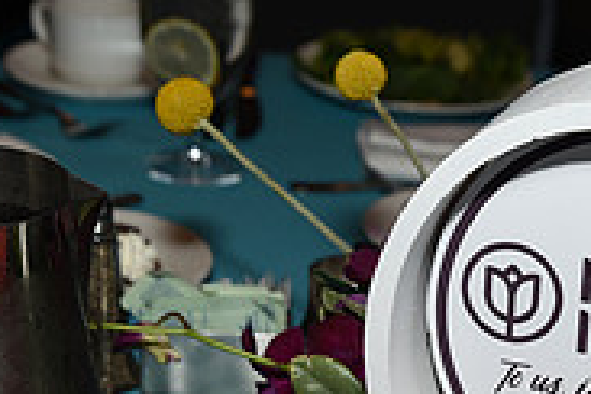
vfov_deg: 11.6
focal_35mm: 114
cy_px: 567
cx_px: 578
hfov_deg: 17.6
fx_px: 1871
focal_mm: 36
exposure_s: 1/60
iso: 100
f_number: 4
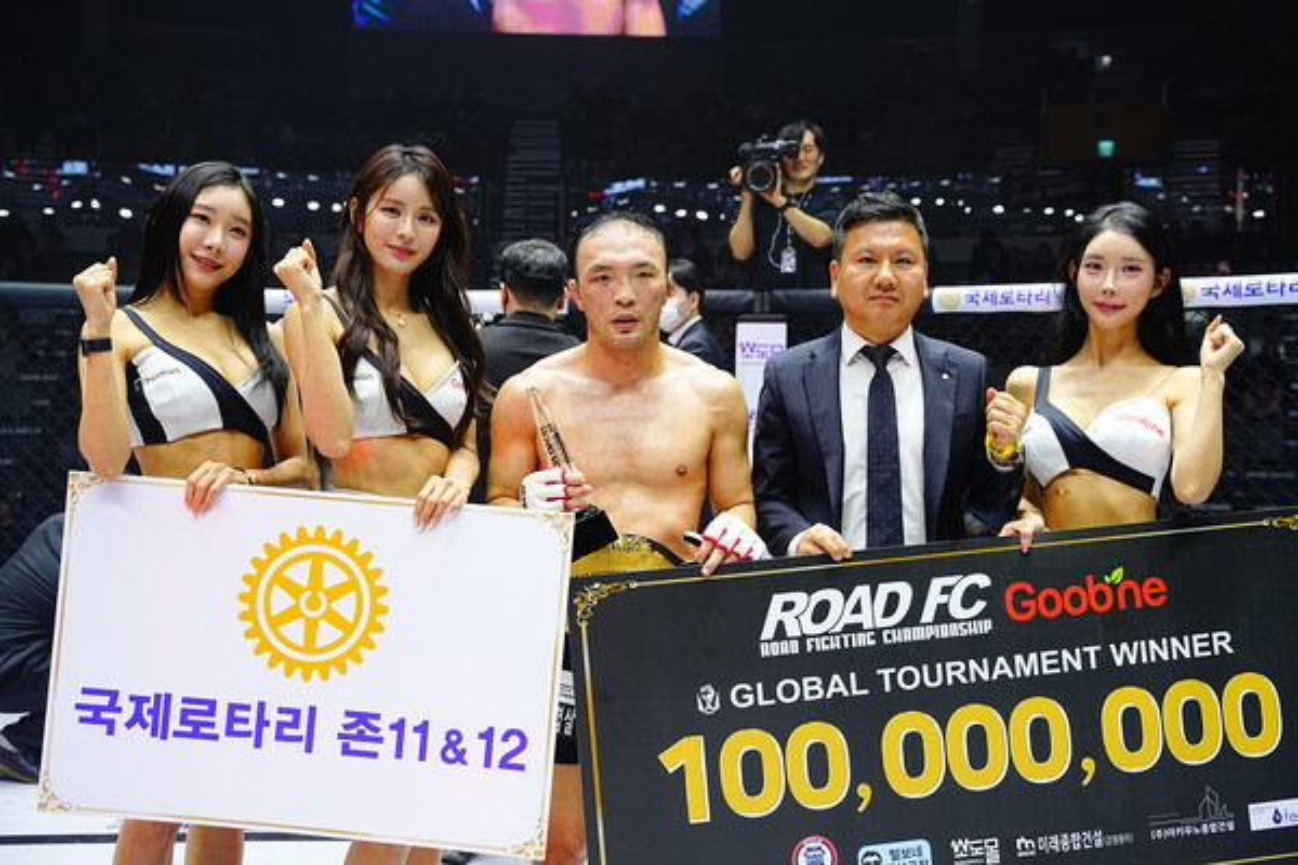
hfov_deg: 47.0
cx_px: 649
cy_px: 432
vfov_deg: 32.3
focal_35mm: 41
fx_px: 1493
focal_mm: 41.4
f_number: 4
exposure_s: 1/640
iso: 1250
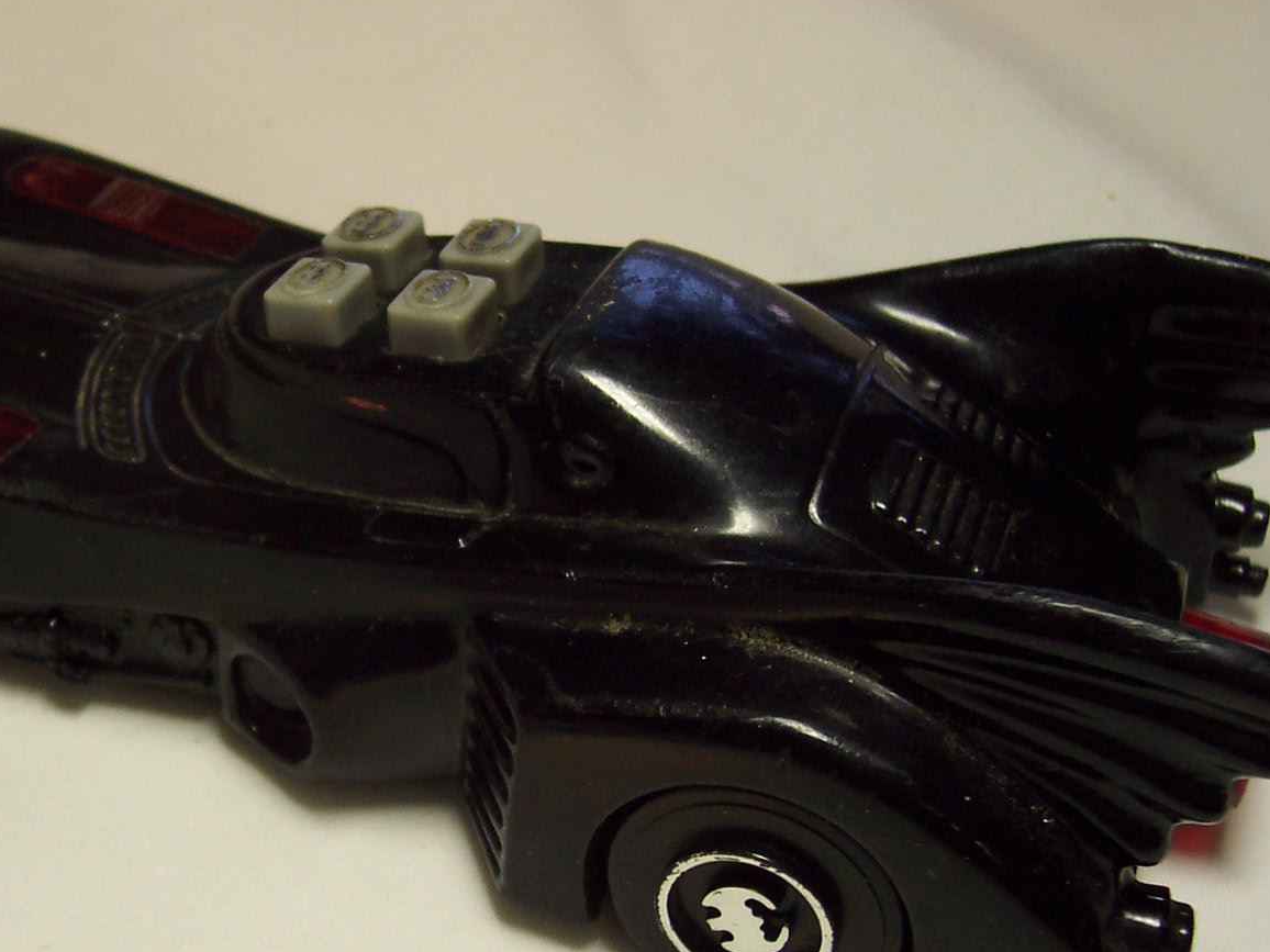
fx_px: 1944
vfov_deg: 27.4
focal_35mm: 53
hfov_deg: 35.8
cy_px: 600
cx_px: 411
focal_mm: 5.6
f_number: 2.8
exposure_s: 1/45
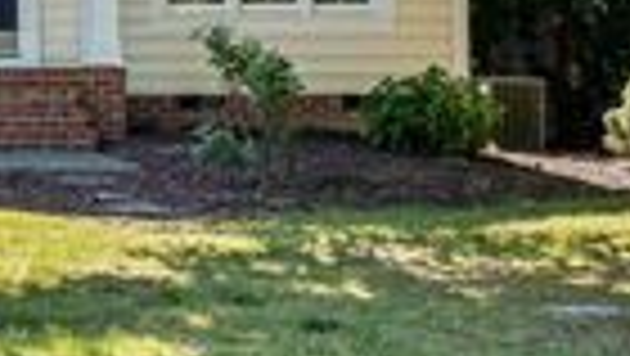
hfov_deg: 19.6
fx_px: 1505
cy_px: -291
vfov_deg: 12.3
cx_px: -392
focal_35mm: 90
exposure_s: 1/160
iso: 200
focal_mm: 24
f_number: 9
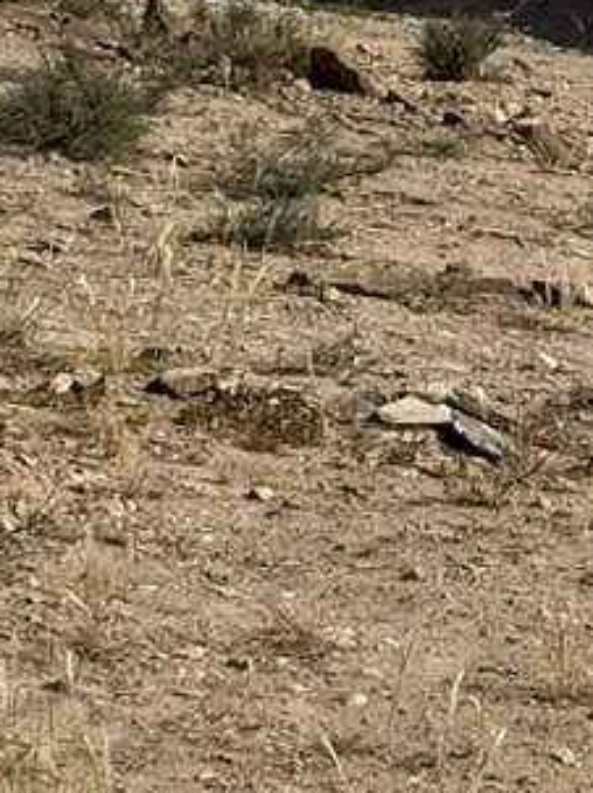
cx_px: 1015
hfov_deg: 7.6
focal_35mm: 191
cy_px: -722
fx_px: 4369
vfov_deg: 9.7
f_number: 1.78
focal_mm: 6.76
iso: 64
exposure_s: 1/7937
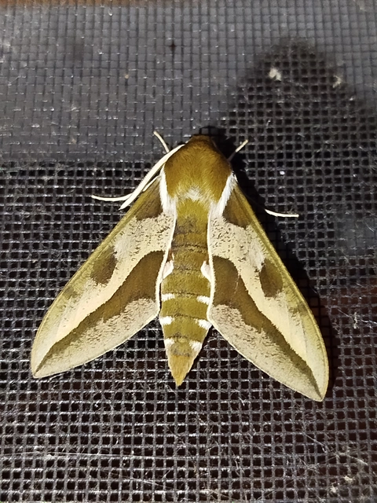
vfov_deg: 31.2
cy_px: 252
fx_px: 900
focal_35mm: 62
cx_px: 188
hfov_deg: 23.7
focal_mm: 5.31
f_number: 1.7
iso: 250
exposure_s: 1/33
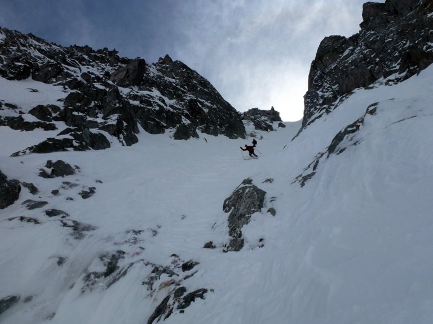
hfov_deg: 69.4
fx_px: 313
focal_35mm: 25
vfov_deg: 54.9
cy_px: 168
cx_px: 216
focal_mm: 4.3
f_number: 5
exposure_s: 1/2000
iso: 100
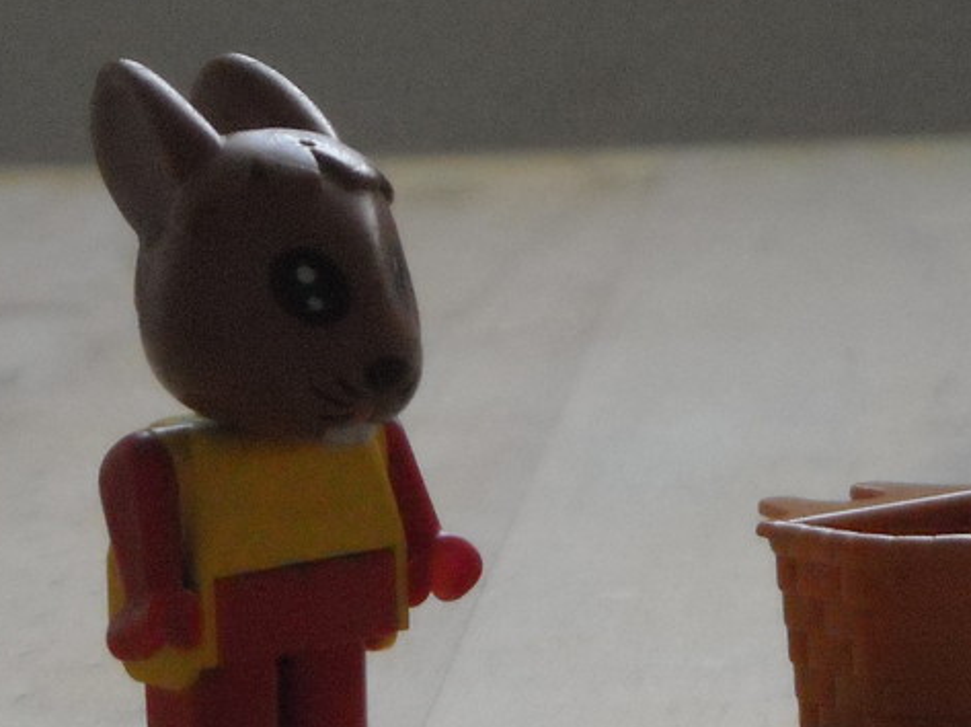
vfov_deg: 7.4
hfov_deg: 9.9
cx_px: 548
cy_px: 599
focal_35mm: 200
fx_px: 5606
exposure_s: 1/209
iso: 800
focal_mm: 17.1
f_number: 4.7
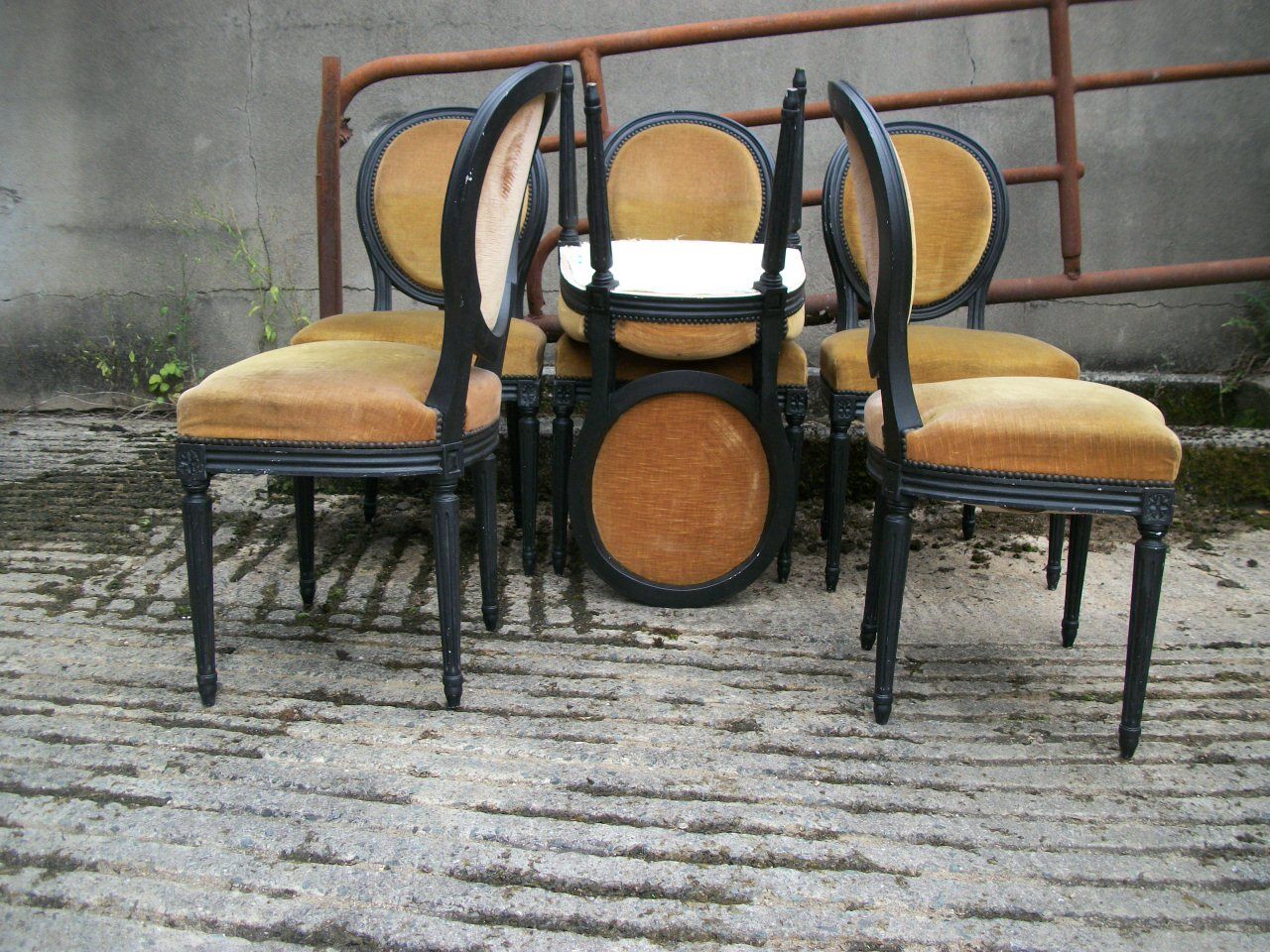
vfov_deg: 44.2
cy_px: 476
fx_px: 1174
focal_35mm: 32
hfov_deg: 56.8
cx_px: 635
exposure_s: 1/125
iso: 80
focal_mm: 5.7
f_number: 2.9
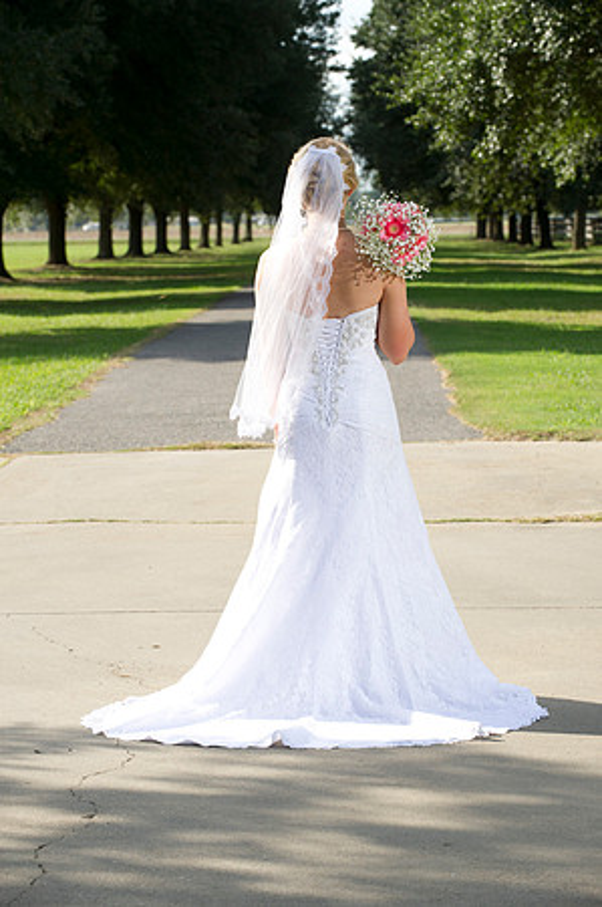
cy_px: 454
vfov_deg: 17.1
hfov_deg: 11.4
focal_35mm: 120
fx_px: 3017
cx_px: 301
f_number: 7.1
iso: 250
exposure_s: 1/250
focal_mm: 120
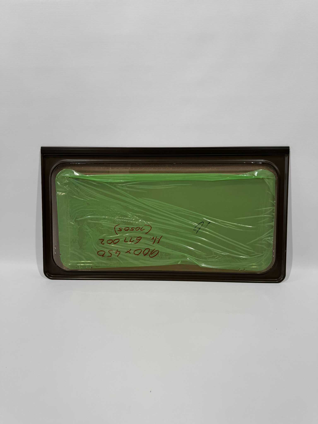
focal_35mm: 24
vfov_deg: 71.6
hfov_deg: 56.8
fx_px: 294
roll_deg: +0.5
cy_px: 212
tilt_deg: -17.7
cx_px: 159
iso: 80
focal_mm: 6.76
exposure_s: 1/292
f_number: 1.78
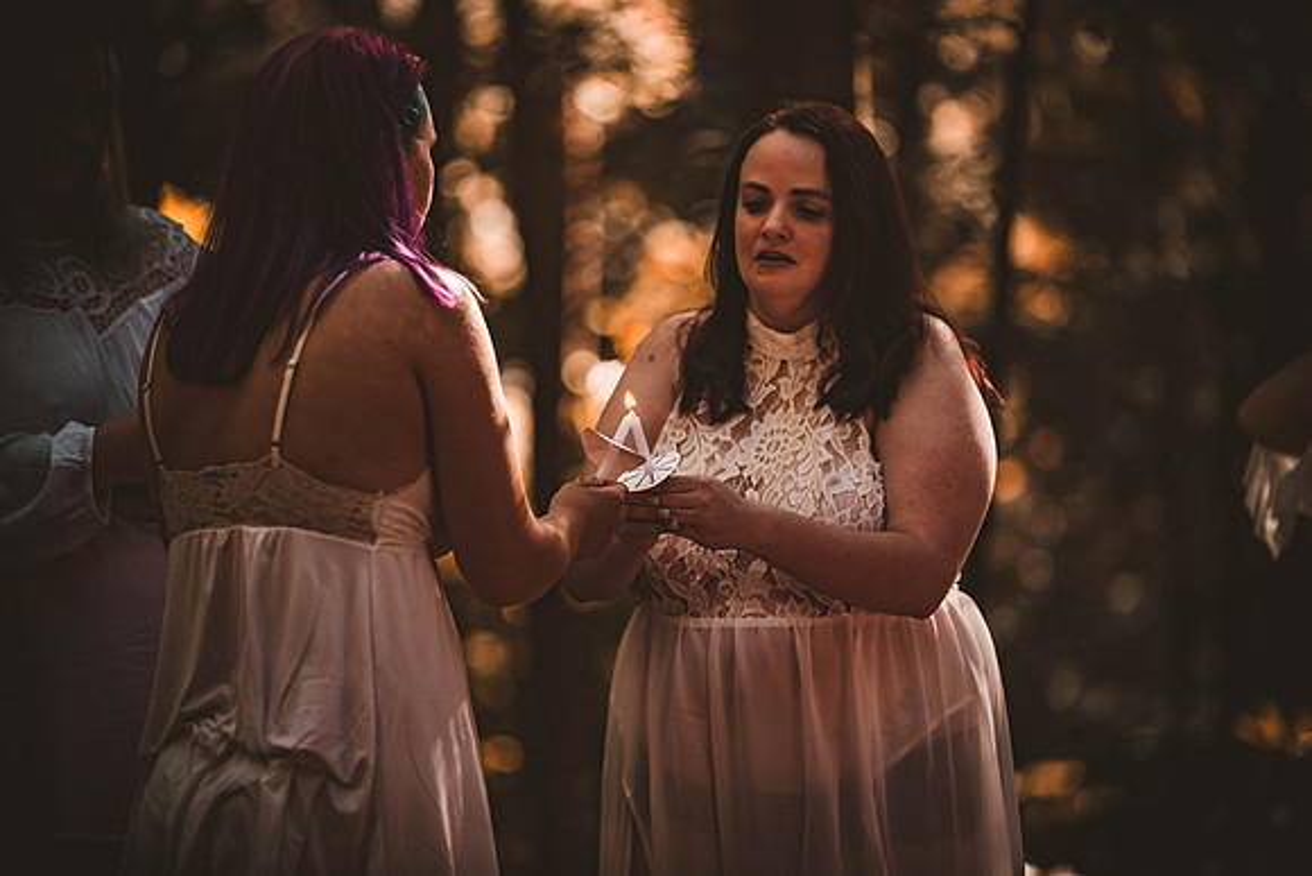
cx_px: 656
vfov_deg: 8.6
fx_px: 5832
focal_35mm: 160
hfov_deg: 12.8
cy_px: 438
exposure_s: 1/1000
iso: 640
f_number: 2.8
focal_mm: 160
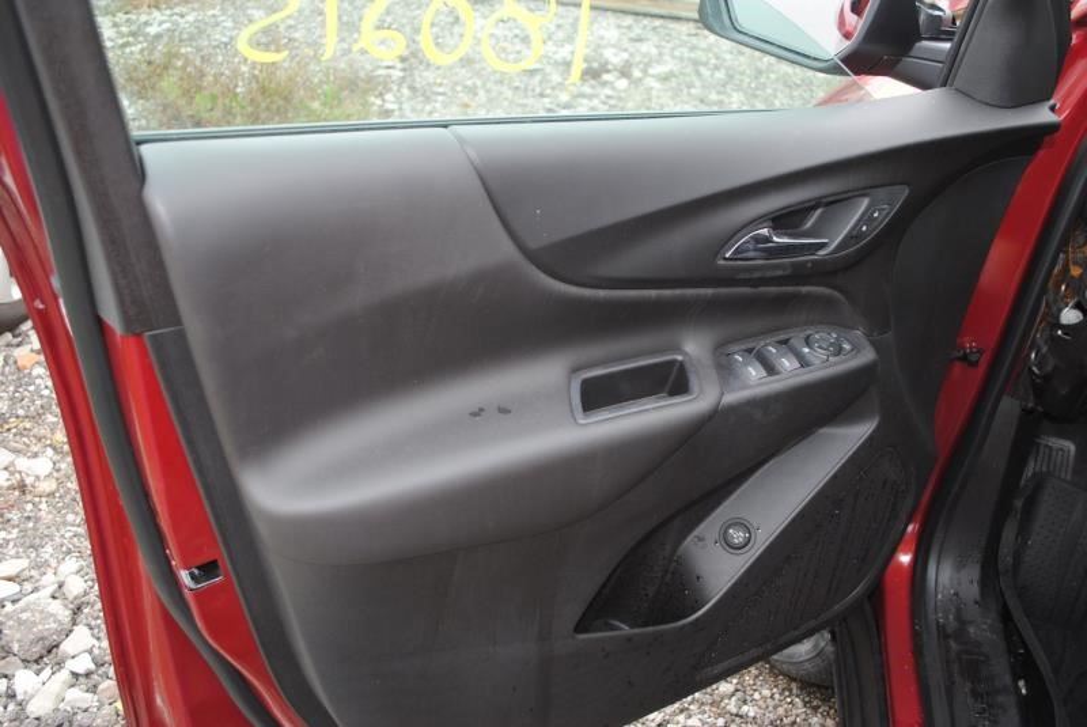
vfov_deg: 40.0
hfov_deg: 57.2
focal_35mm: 33
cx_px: 544
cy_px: 364
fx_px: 997
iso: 200
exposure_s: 1/60
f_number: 3.8
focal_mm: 22
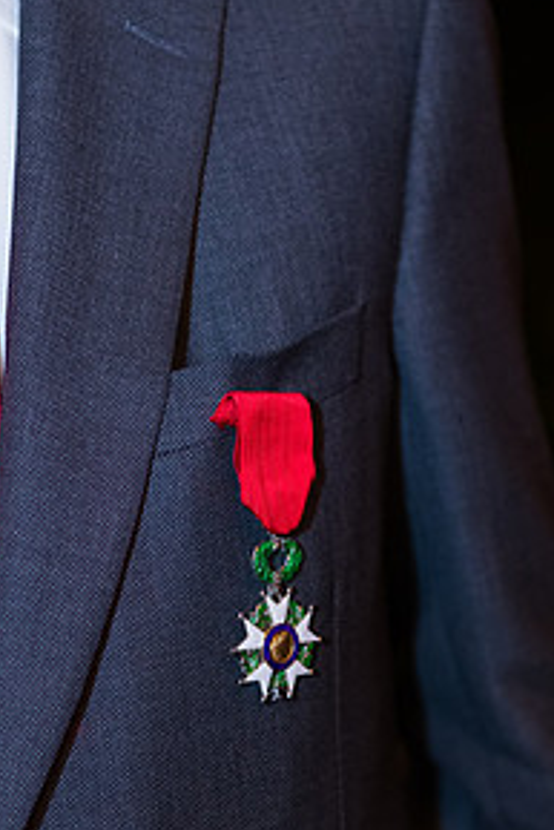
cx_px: 296
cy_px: 540
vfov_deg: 18.7
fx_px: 2513
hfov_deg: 12.6
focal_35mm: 109
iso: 3200
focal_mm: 70
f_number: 3.2
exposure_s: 1/100
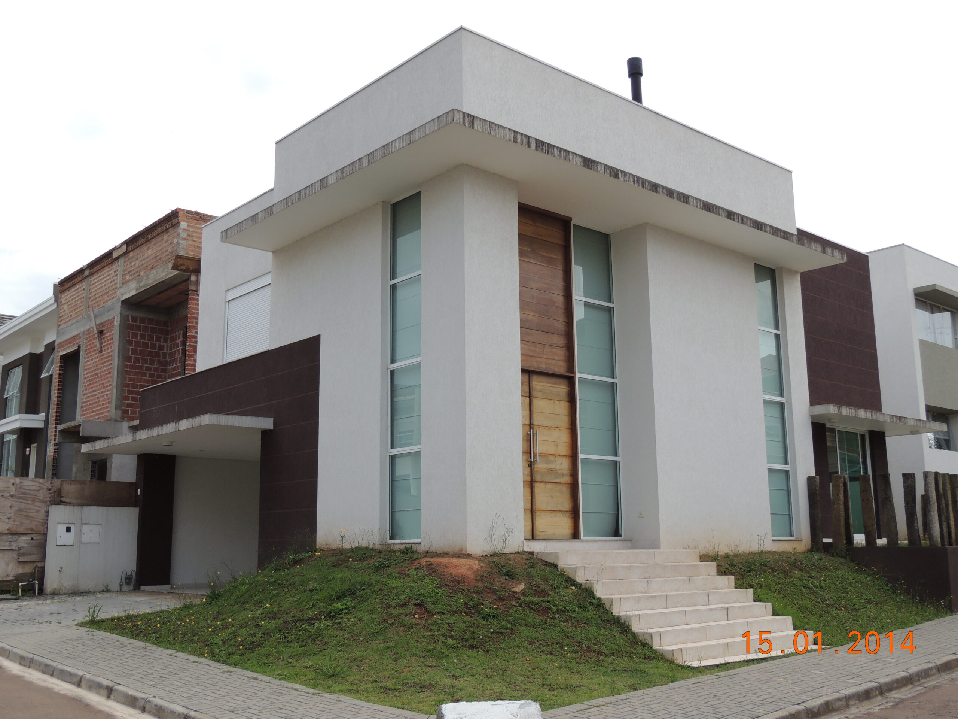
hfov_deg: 52.6
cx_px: 479
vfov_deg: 40.7
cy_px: 360
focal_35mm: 35
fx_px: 969
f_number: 3.3
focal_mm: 6.2
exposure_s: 1/800
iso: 100
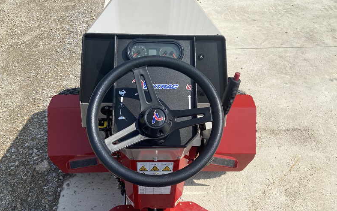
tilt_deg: -45.7
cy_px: 128
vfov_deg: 44.3
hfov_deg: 66.5
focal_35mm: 28
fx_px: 257
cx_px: 166
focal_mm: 4.25
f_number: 1.8
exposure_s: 1/3300
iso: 32
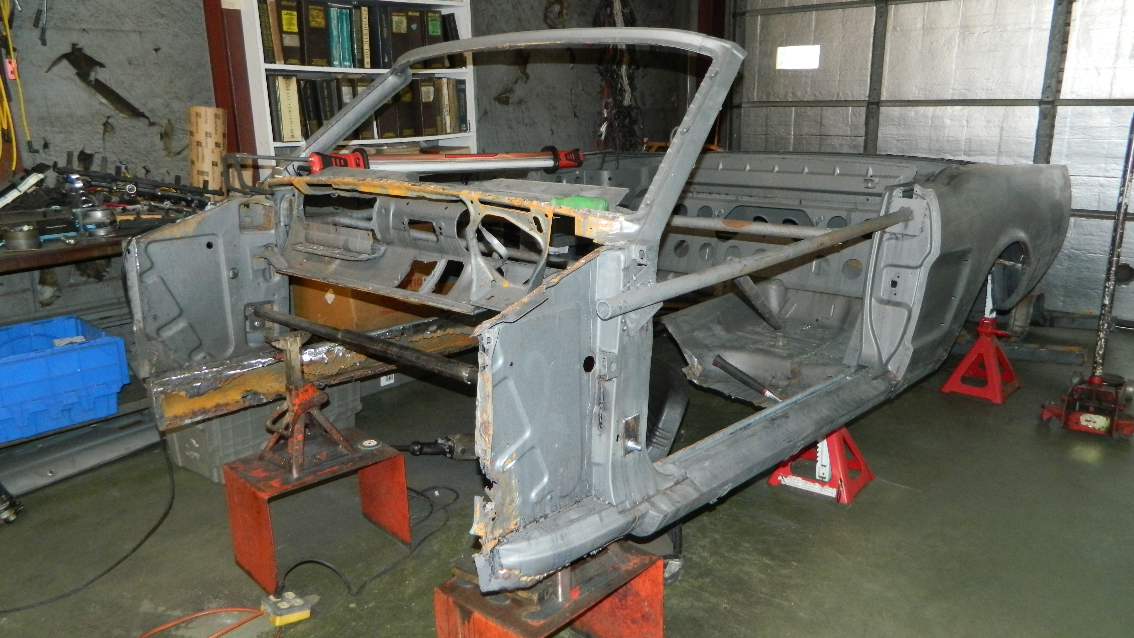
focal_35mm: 28
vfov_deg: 41.5
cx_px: 579
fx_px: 842
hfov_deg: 67.9
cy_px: 341
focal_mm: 4.5
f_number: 3.1
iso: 320
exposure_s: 1/30
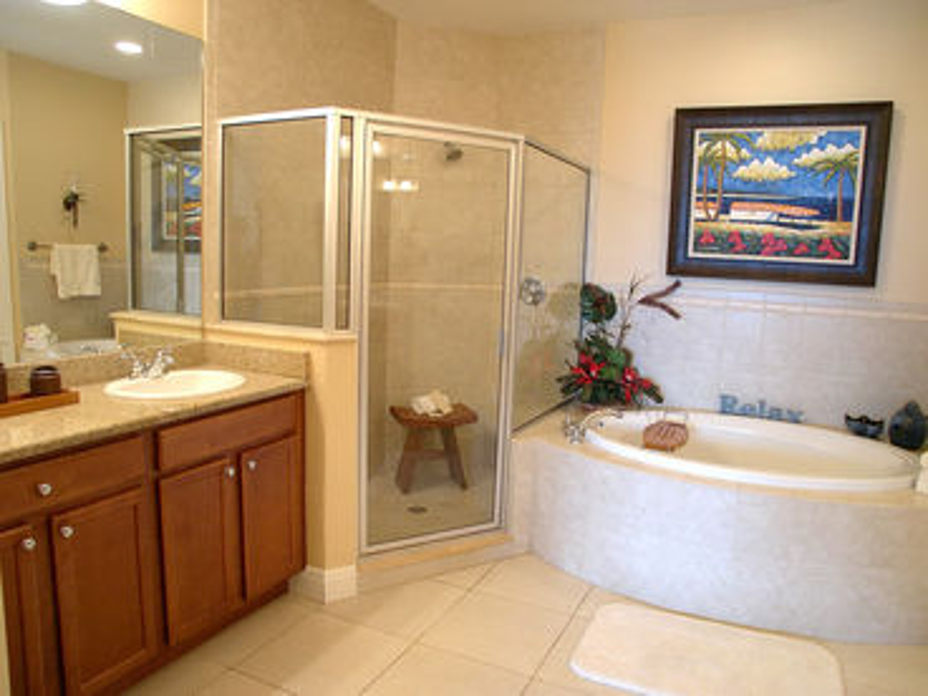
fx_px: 1019
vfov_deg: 37.7
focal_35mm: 38
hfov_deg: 49.0
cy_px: 348
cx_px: 464
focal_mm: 8
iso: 100
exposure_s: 1/14.6
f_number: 2.8
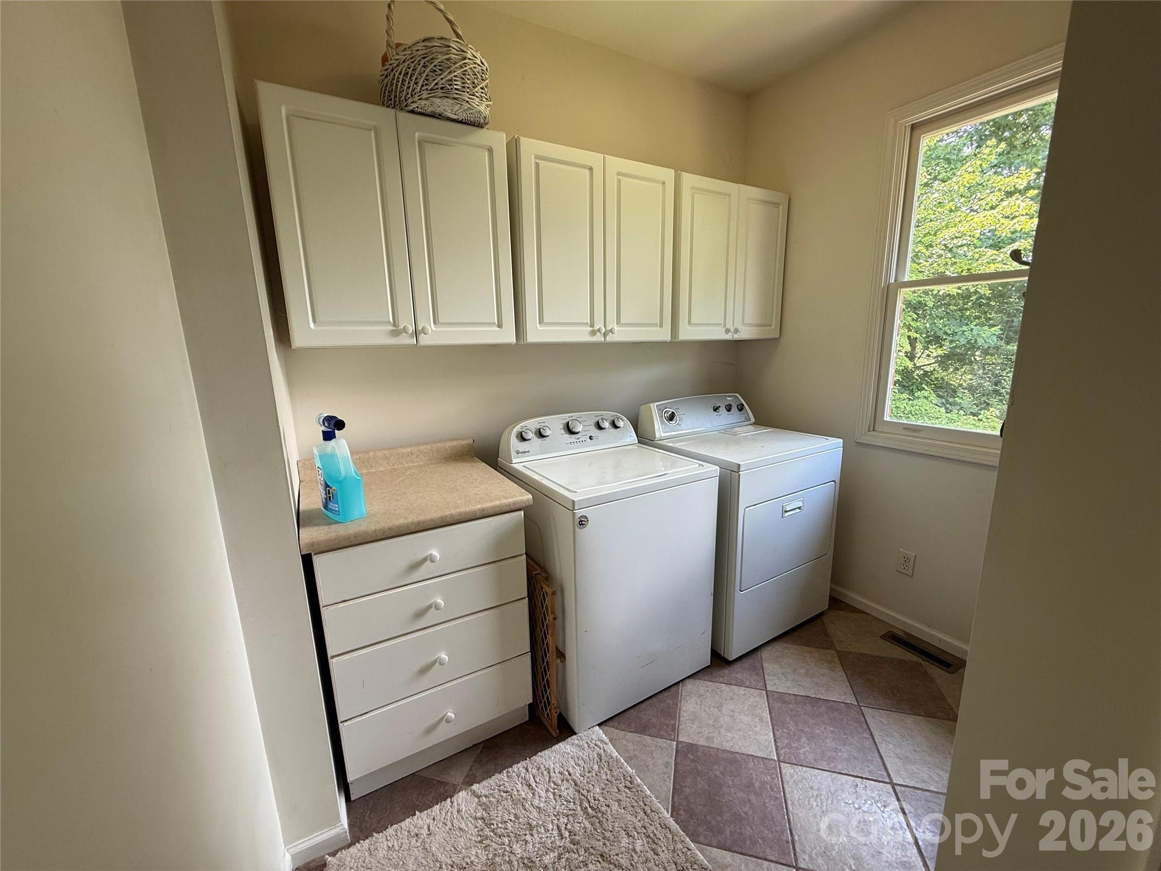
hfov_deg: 102.1
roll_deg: +0.7
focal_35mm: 14
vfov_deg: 85.7
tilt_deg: -12.1
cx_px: 580
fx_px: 470
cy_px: 436
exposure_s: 1/99
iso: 100
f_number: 2.2
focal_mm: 2.22
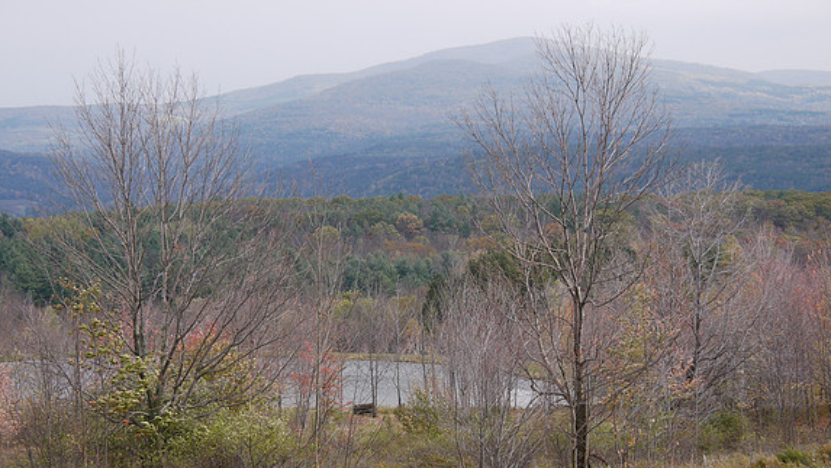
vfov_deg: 11.2
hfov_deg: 19.8
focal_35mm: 108
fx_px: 2381
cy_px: 295
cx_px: 418
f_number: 5.6
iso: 100
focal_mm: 49
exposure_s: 1/250
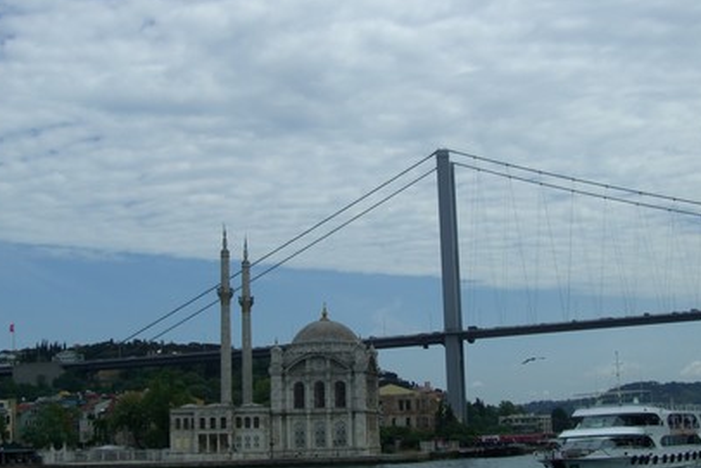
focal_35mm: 53
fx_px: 1032
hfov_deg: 37.5
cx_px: 364
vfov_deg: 25.5
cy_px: 281
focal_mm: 9.6
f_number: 6.2
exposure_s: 1/500
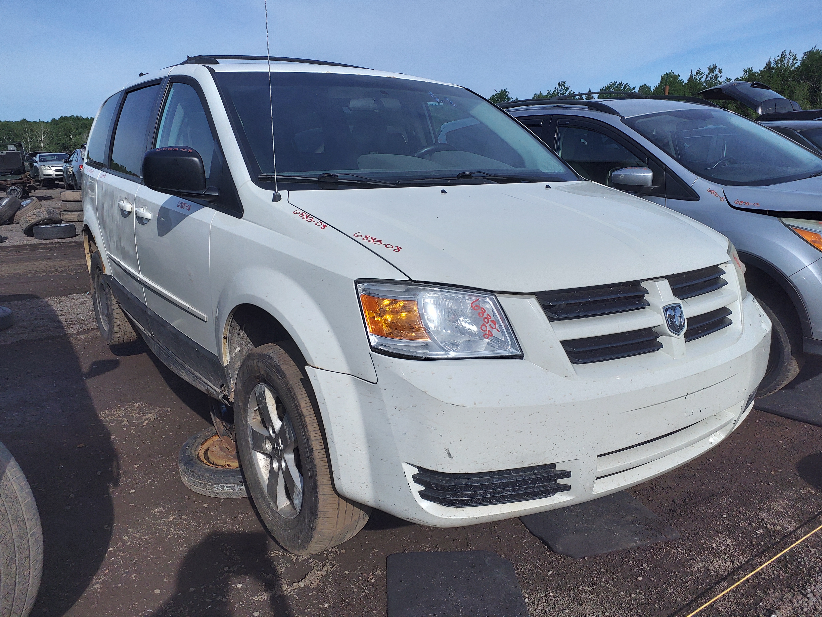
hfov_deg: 67.3
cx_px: 411
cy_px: 308
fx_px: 617
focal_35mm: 26
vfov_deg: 53.1
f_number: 1.9
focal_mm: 3.58
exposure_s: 1/1662
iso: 40
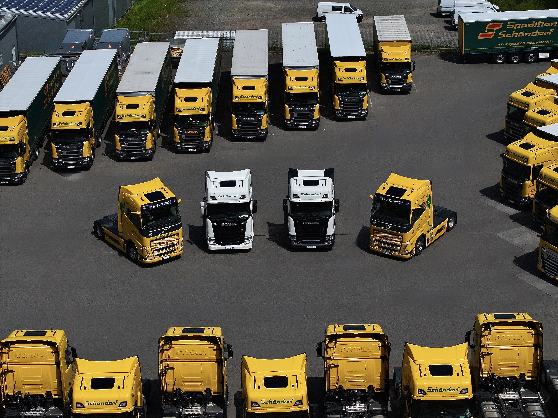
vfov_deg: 21.0
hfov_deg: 27.8
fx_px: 1128
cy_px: 209
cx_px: 279
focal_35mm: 70
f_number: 2.8
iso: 110
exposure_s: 1/6400
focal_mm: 19.35
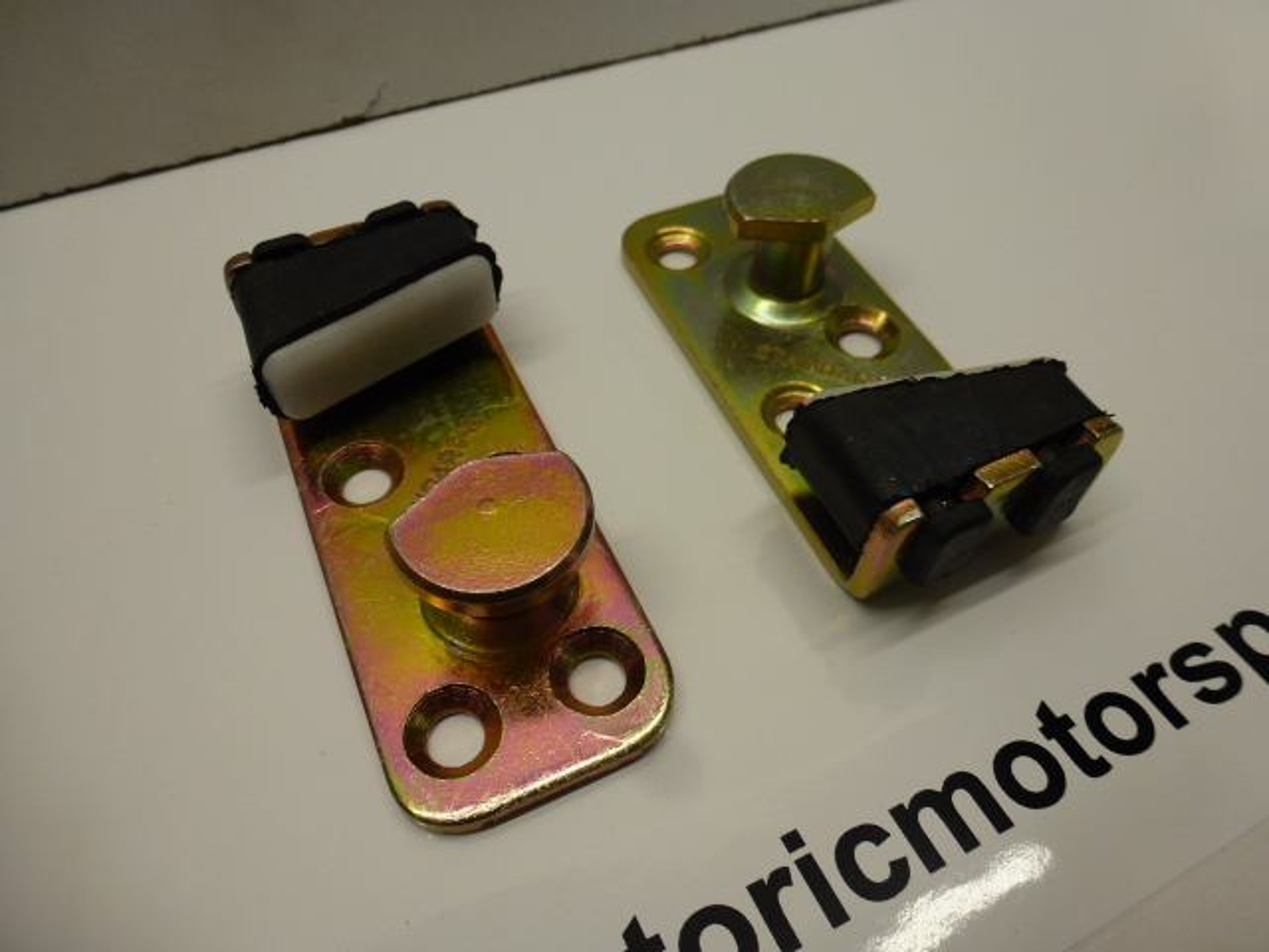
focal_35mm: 24
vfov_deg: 56.8
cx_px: 634
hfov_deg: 71.6
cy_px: 476
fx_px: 880
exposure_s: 1/100
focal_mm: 4.3
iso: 100
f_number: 3.3
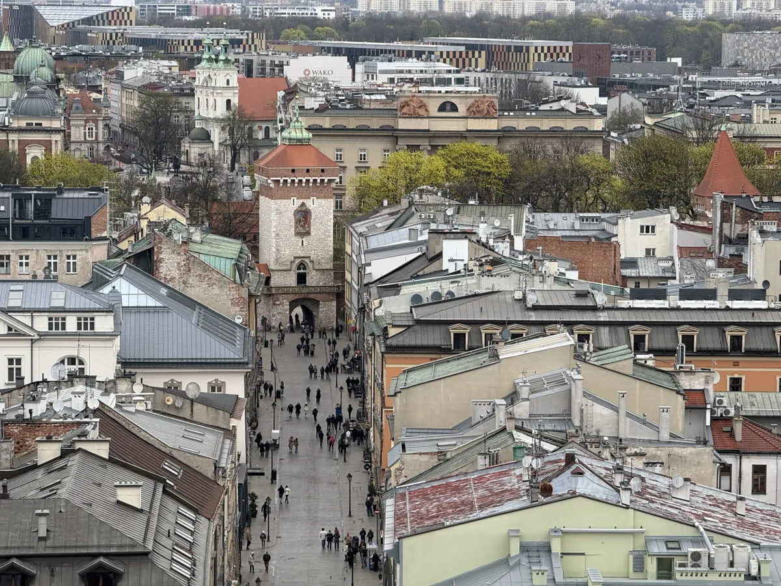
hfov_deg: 16.4
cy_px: 293
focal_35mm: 120
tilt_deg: -5.1
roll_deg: -0.6
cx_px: 390
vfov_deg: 12.3
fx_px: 2707
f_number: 2.8
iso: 50
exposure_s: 1/209
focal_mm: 15.66
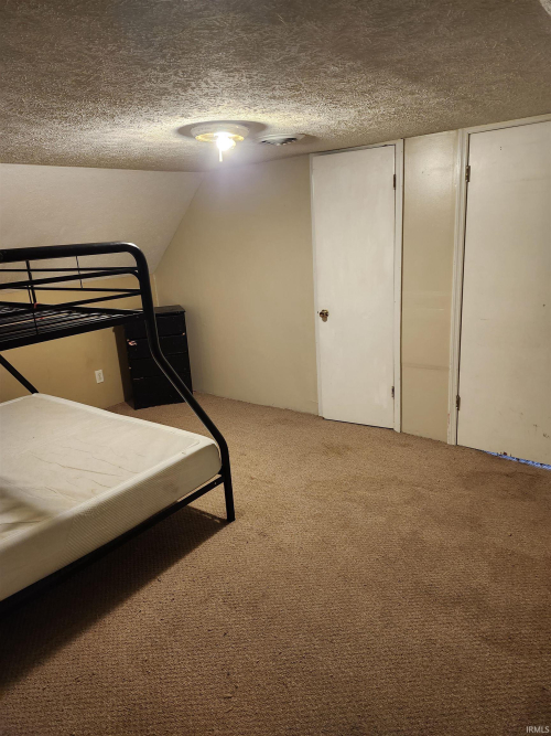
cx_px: 276
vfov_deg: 73.9
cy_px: 368
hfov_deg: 58.9
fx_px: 488
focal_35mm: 23
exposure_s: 1/40
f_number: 1.8
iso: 500
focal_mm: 5.54
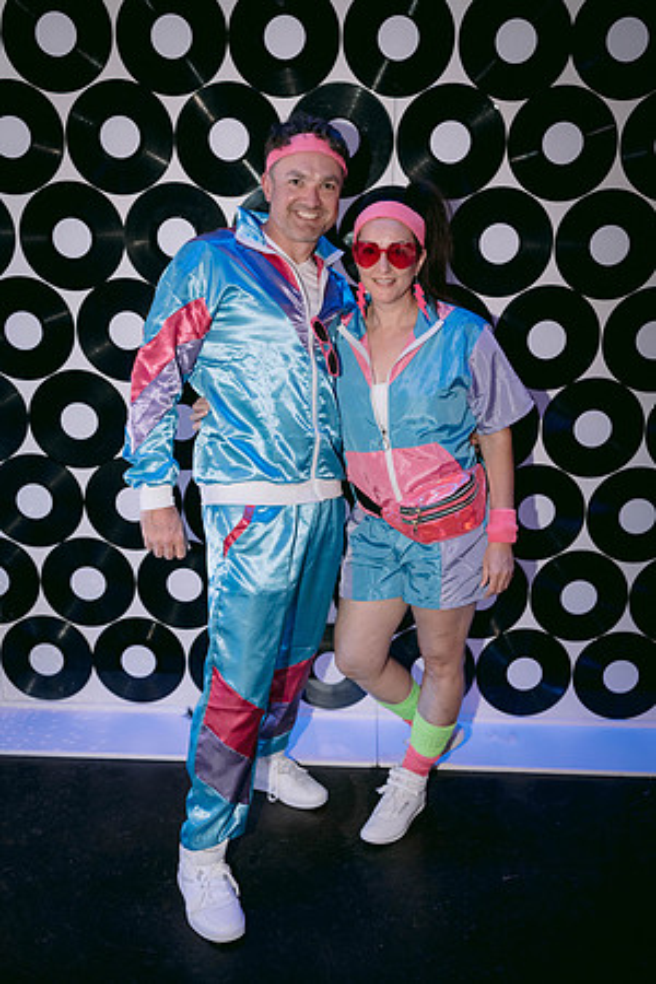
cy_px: 492
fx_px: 957
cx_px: 328
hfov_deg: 37.9
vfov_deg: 54.4
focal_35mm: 35
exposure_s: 1/160
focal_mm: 35
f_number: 2.8
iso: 1600
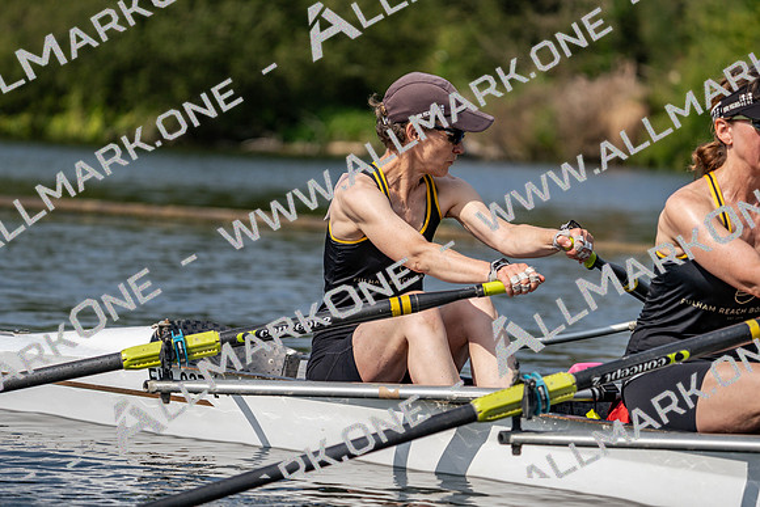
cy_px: 254
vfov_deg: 5.7
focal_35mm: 241
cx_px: 380
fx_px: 5089
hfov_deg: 8.5
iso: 160
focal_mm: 241
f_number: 5.6
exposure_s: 1/1600
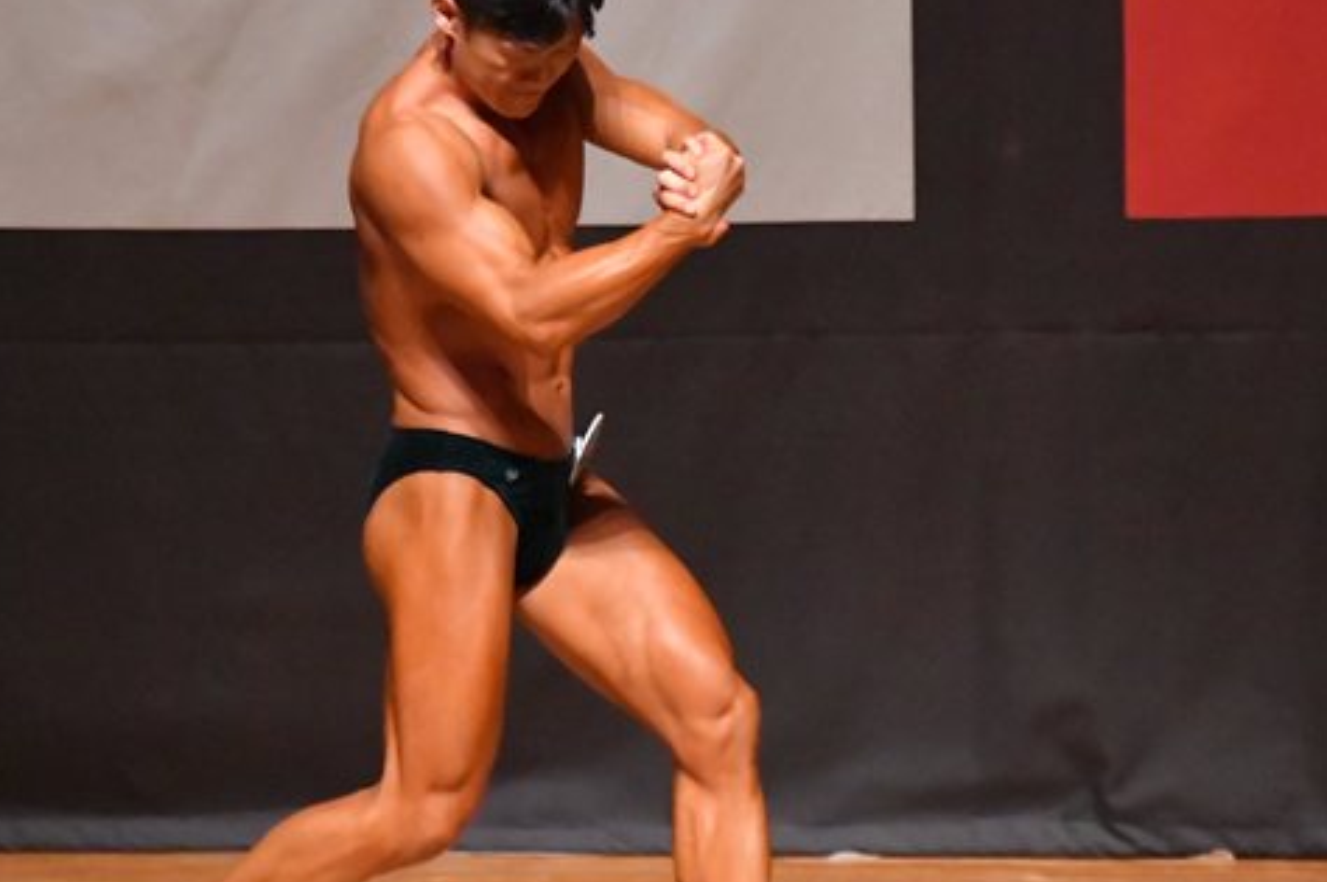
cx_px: 682
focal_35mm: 491
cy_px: 529
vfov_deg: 2.8
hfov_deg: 4.2
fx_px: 18080
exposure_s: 1/400
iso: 12800
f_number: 5.6
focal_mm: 200
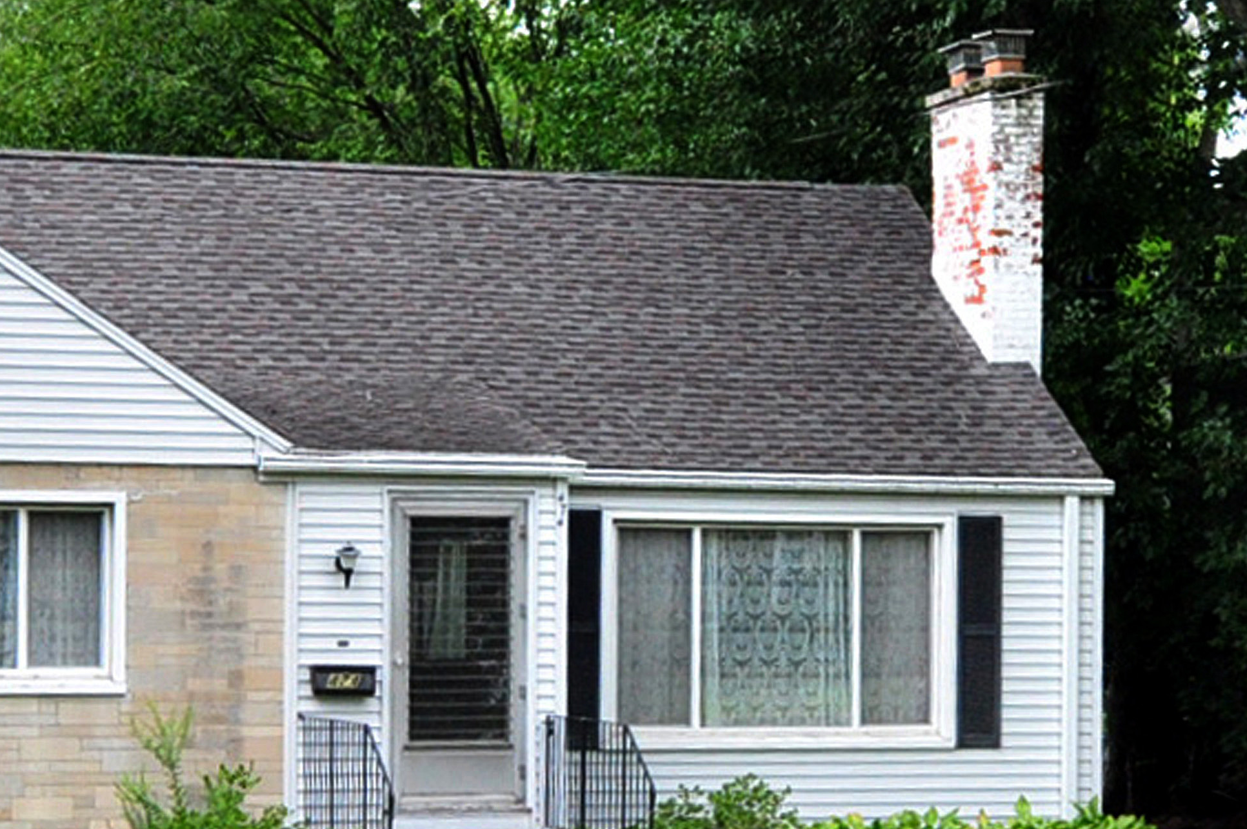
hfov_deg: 42.5
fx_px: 1557
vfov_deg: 29.6
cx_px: 339
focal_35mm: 45
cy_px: 562
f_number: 8
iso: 800
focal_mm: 20
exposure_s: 1/200
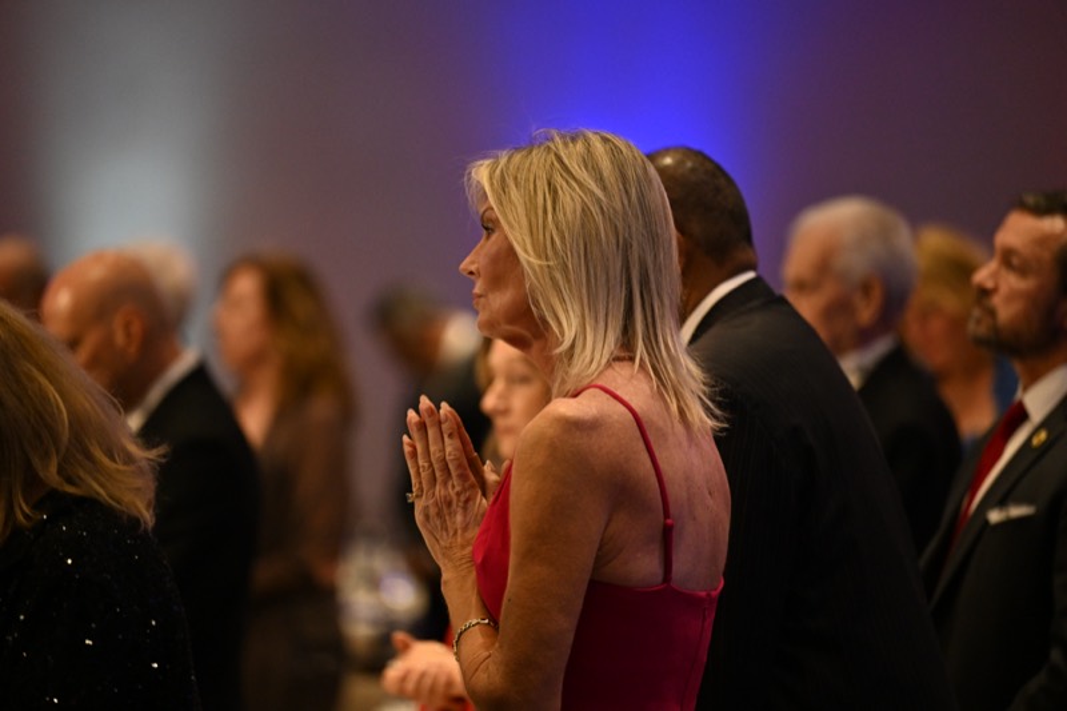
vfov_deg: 6.9
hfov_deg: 10.3
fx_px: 5926
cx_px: 534
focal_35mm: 200
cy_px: 356
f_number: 2.8
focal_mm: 200
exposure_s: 1/100
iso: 4500
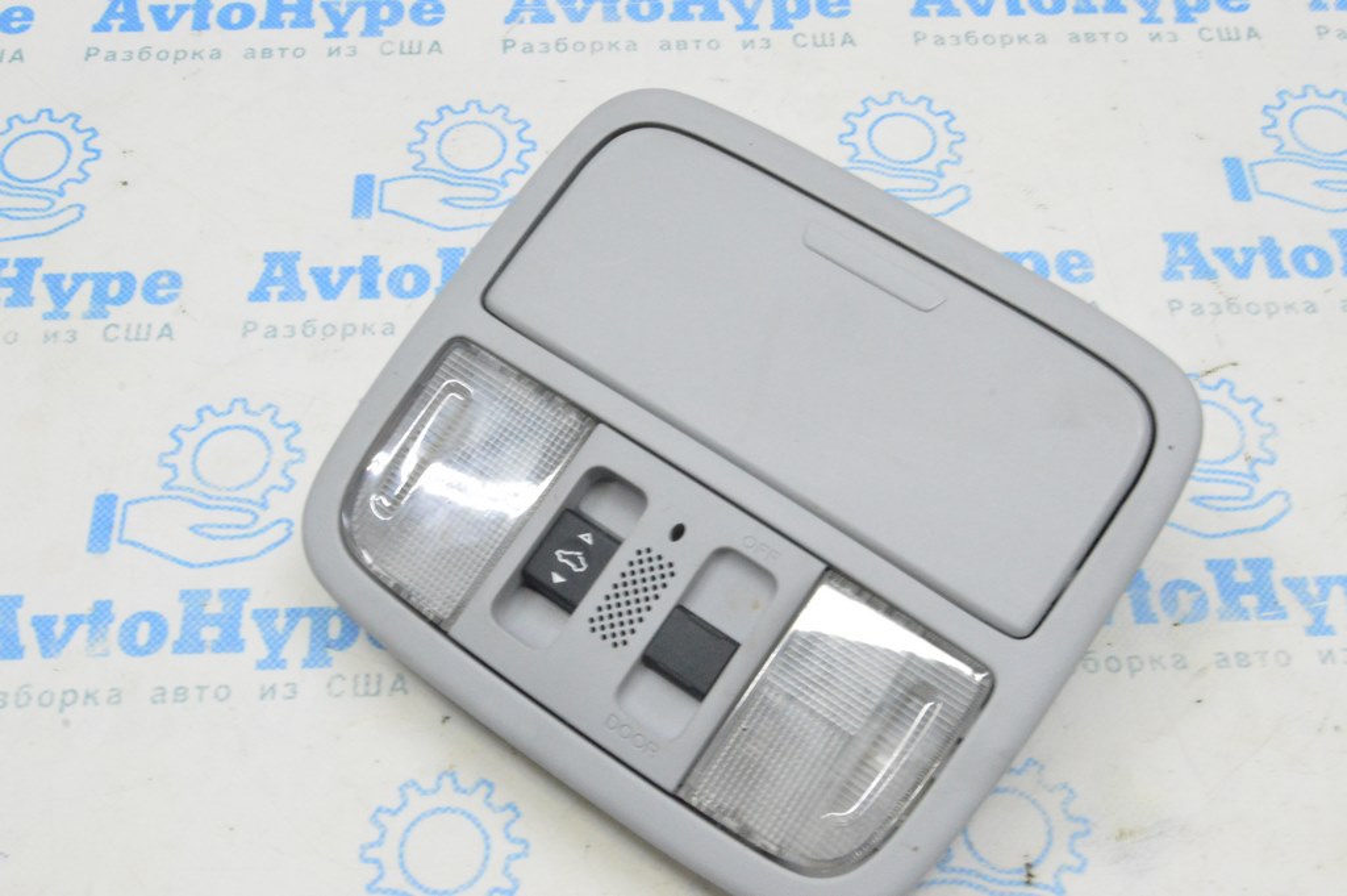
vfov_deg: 31.8
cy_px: 448
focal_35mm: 42
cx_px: 674
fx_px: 1570
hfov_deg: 46.4
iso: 6400
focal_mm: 28
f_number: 20
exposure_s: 1/15
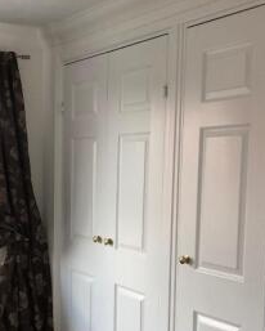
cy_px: 248
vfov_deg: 30.0
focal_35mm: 62
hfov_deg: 24.4
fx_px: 607
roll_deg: -0.2
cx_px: 77
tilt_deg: -6.9
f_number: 1.8
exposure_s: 1/50
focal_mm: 3.99
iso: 25
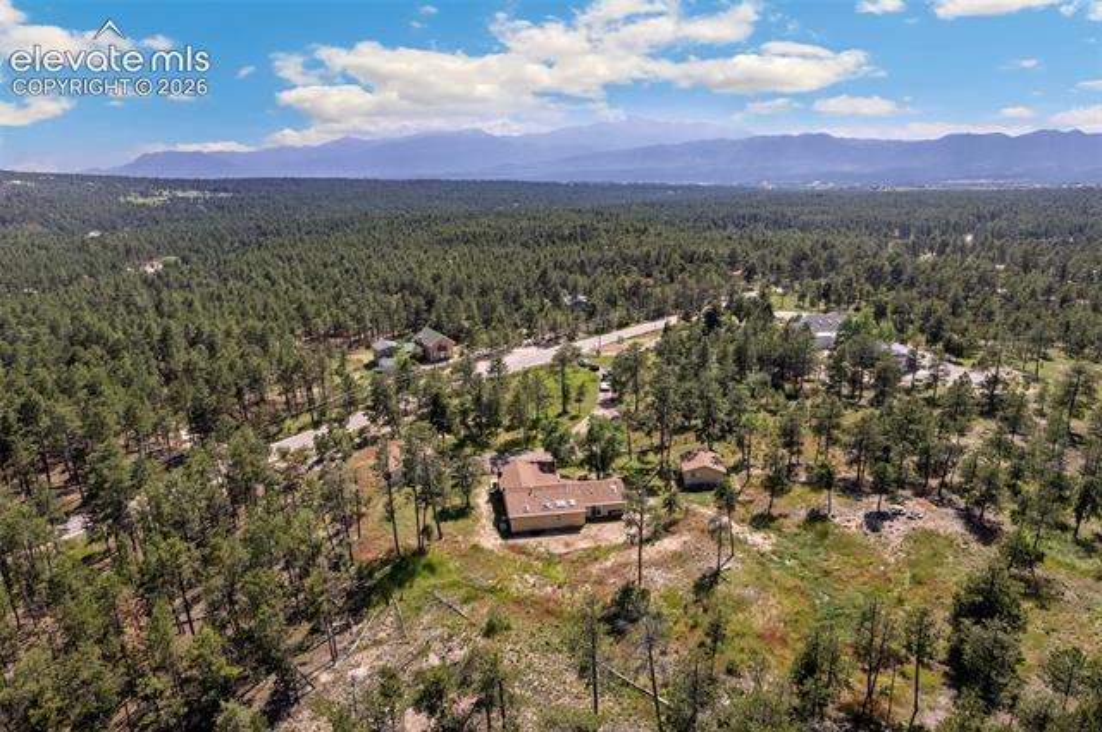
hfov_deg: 78.7
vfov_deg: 57.1
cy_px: 366
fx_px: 673
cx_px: 551
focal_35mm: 22
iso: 200
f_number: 2.8
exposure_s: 1/3200
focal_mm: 8.38
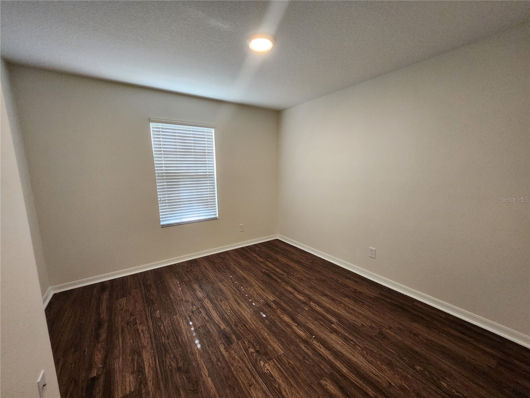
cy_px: 199
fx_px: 199
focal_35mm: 13
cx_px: 265
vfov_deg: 89.9
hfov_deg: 106.2
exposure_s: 1/60
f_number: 2.2
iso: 200
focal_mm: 1.74
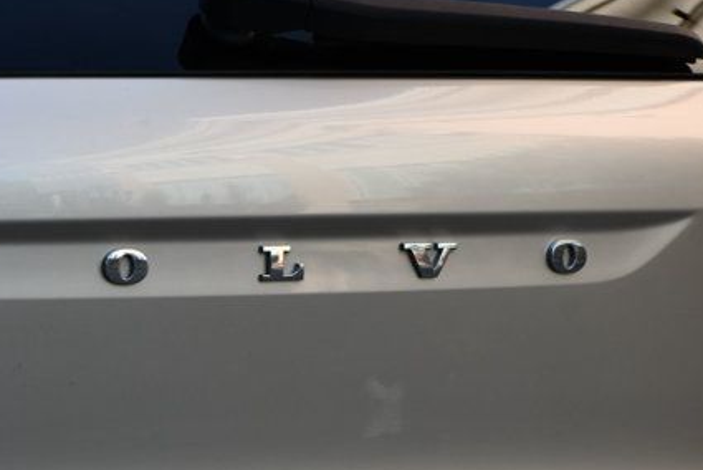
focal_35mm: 253
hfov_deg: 8.1
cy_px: 277
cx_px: 212
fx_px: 4944
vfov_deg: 5.4
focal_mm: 112
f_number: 5.6
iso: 200
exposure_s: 1/250
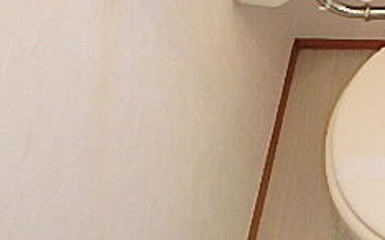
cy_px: -10
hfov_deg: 29.9
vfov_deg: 20.5
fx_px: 640
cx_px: 431
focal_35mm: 61
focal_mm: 3.7
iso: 400
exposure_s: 1/30
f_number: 3.5
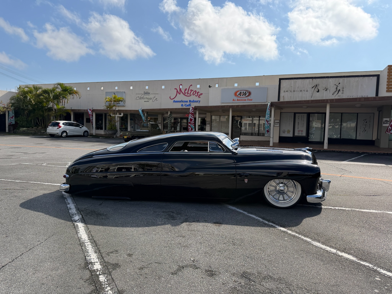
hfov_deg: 71.6
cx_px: 196
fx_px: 272
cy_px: 147
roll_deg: -1.6
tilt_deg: -3.6
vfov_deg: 56.8
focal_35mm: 24
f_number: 1.78
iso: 100
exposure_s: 1/7353
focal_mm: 6.76
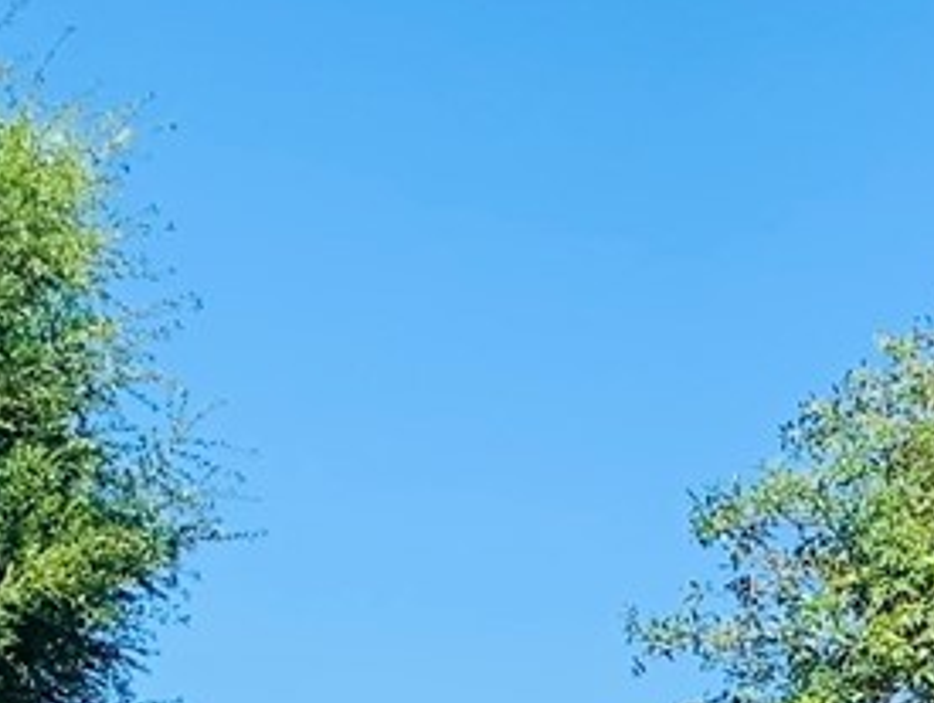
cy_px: 1912
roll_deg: +1.0
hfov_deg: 12.0
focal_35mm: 151
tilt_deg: -2.5
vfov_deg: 8.6
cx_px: 1681
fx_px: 4080
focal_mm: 4.25
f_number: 1.8
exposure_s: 1/1250
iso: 25
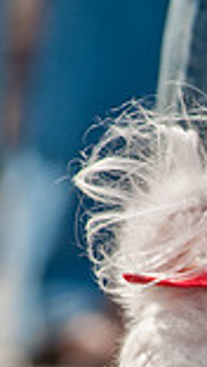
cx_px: 522
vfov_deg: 1.8
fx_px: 11382
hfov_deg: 1.0
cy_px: 446
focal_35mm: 1169
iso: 200
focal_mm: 200
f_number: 5
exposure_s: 1/1000
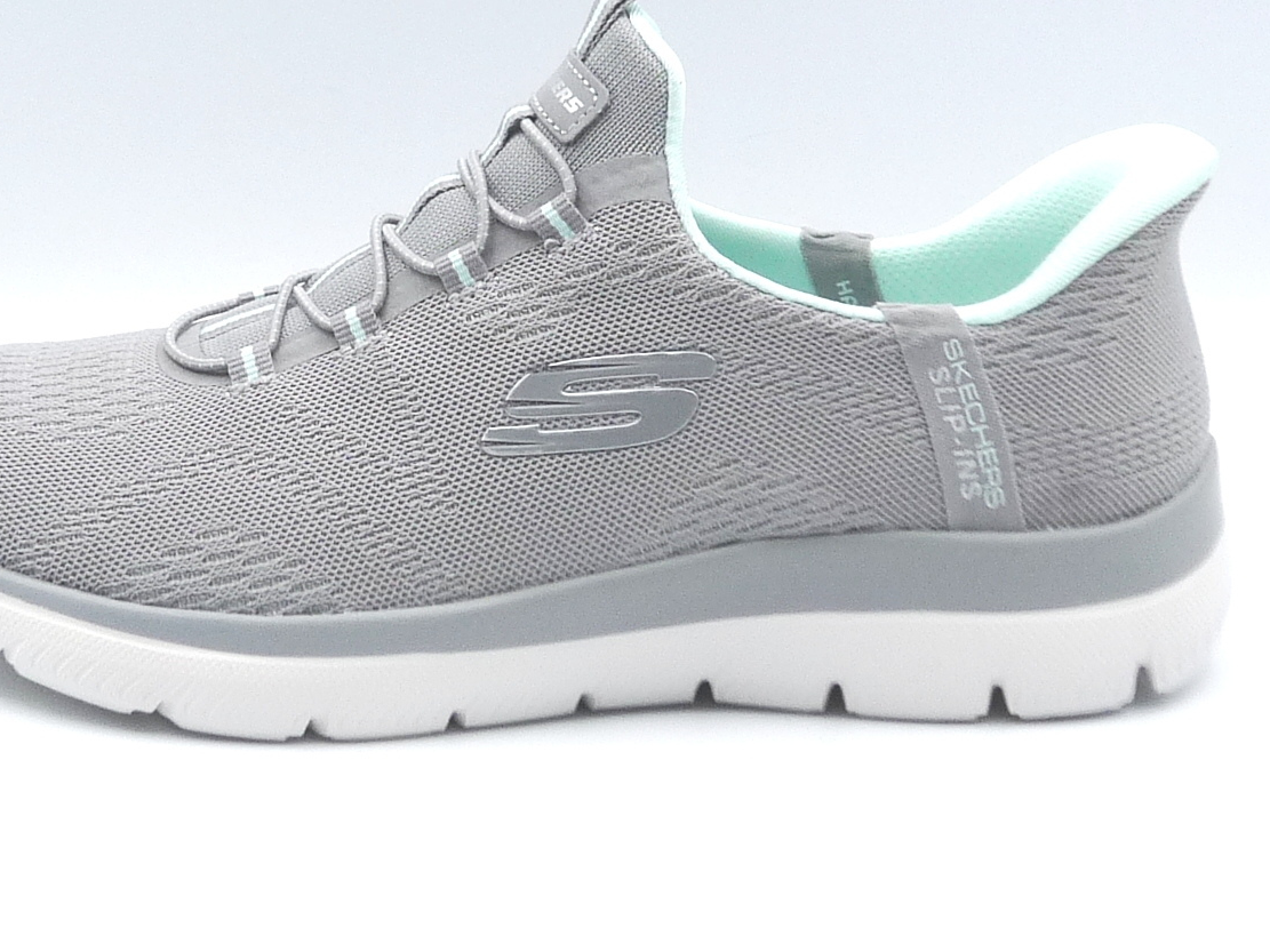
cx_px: 479
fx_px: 2641
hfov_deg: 27.0
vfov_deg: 20.4
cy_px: 311
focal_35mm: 72
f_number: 4.5
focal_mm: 5.1
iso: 100
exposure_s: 1/200
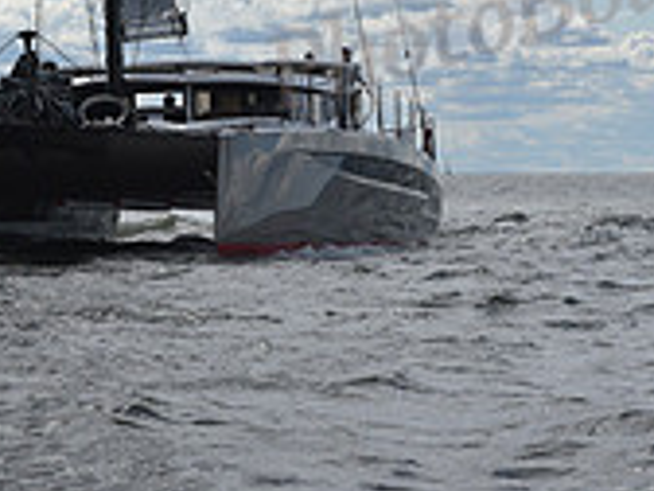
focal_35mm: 232
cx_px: 68
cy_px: -534
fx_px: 4383
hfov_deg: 8.5
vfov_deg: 6.2
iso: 250
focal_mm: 70
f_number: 10
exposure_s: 1/1000
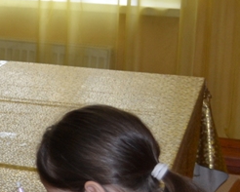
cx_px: -250
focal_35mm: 129
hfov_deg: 12.9
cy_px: 42
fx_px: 917
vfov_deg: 11.9
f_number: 4
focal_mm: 22
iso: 360
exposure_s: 1/125
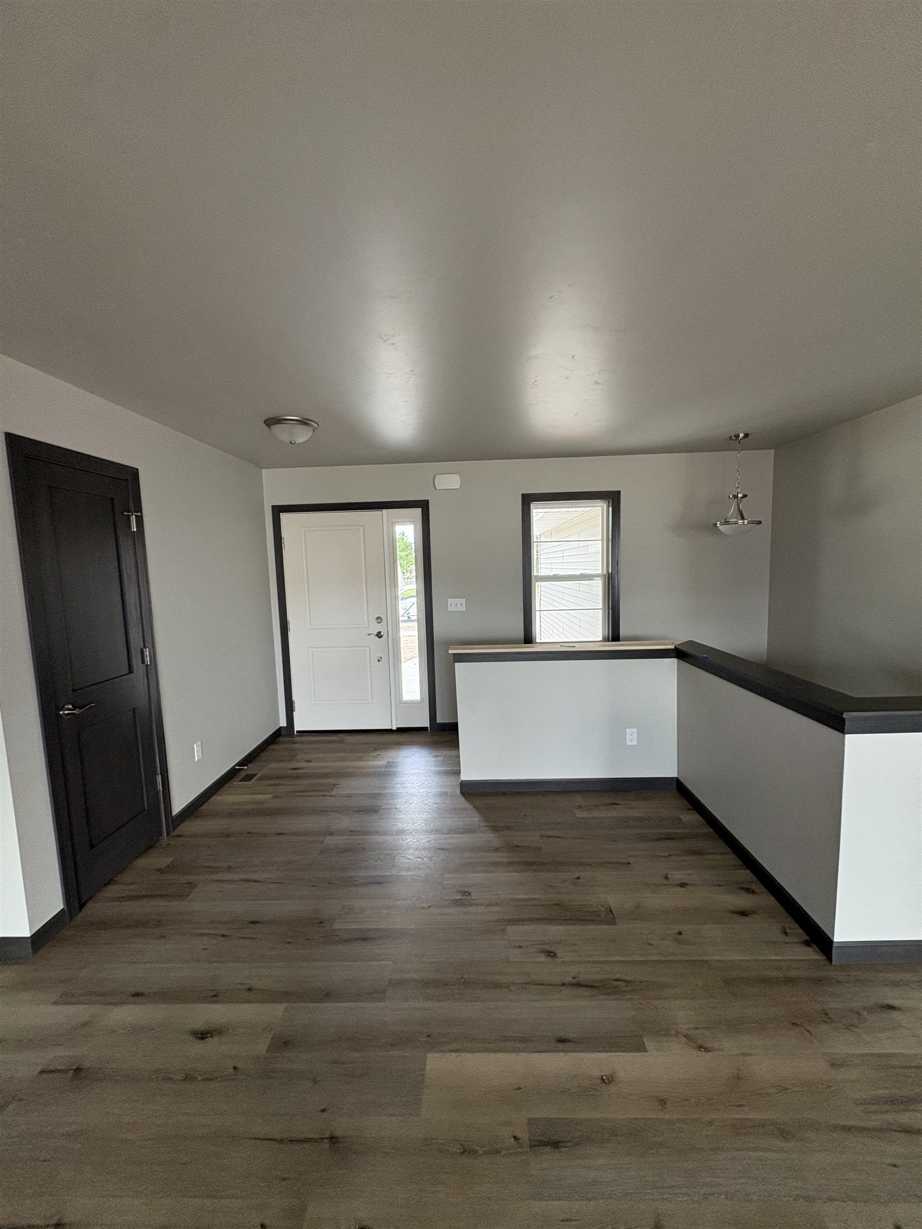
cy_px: 614
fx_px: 497
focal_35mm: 14
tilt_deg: -1.4
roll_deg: -1.0
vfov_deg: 102.1
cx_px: 461
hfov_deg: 85.7
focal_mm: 2.22
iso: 160
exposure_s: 1/99
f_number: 2.2
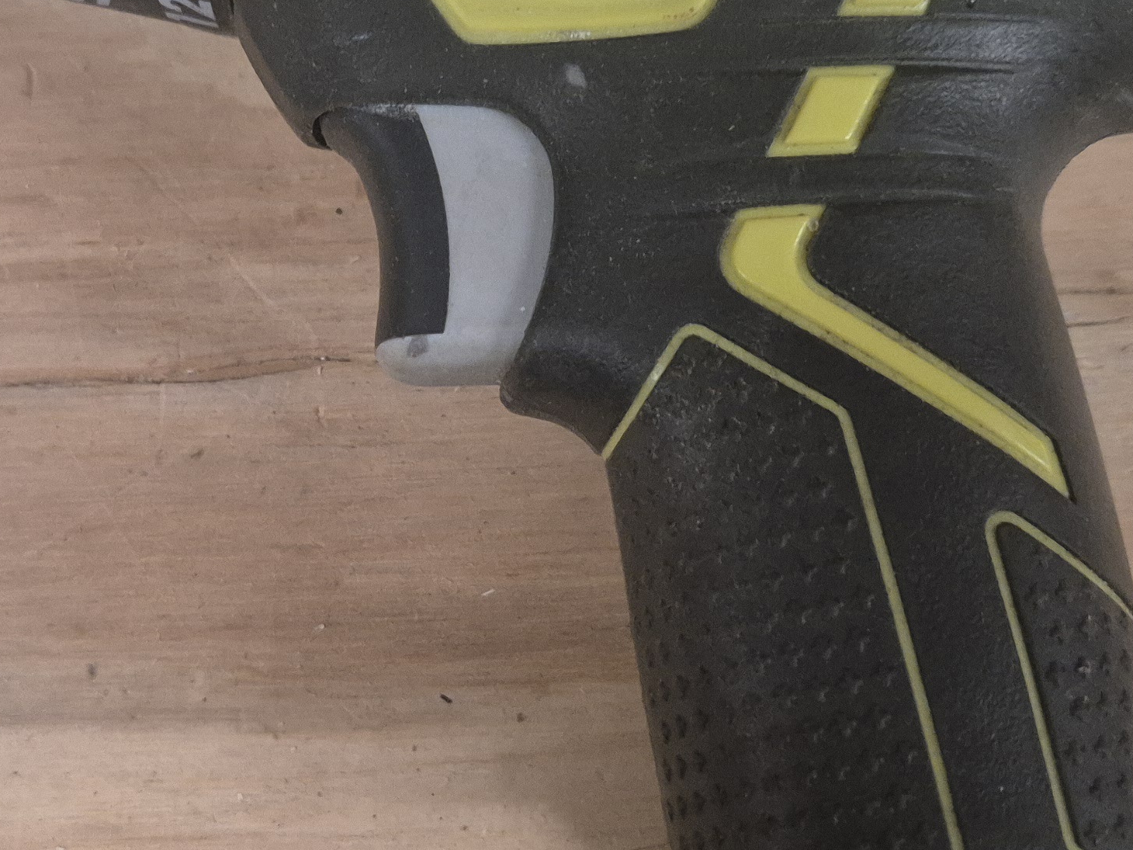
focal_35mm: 63
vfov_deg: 23.3
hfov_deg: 30.6
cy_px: 439
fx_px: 2062
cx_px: 449
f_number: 1.8
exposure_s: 1/100
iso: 800
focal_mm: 5.4
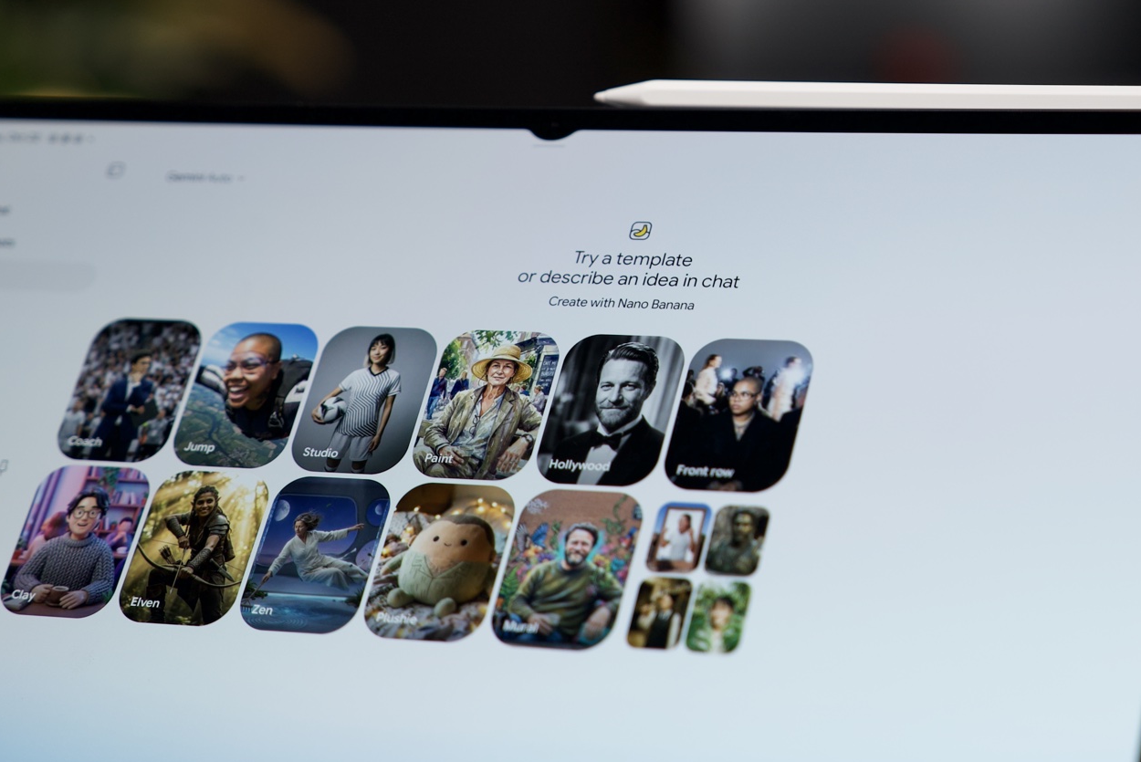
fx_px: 3552
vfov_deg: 12.2
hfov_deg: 18.2
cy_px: 281
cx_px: 656
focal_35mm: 112
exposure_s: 1/60
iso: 400
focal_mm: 70
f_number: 2.8
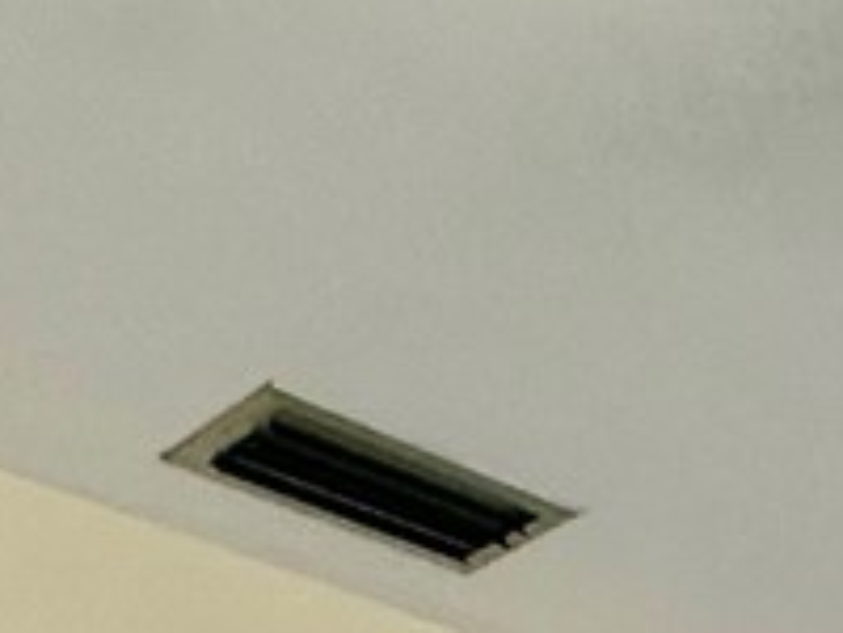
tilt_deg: -8.2
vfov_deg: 8.7
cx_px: 1050
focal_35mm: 112
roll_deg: -0.8
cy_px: 2291
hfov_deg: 16.7
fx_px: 2728
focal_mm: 2.22
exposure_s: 1/99
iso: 250
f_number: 2.2
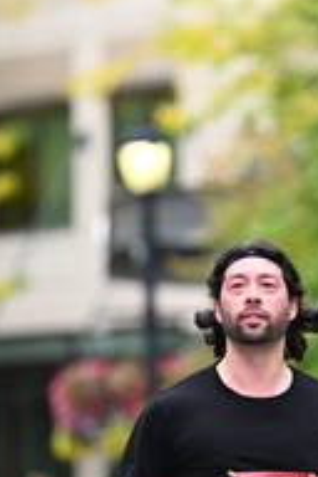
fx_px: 6081
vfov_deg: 4.5
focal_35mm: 459
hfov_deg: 3.0
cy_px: 276
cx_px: 312
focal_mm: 160
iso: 800
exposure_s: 1/2000
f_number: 2.8
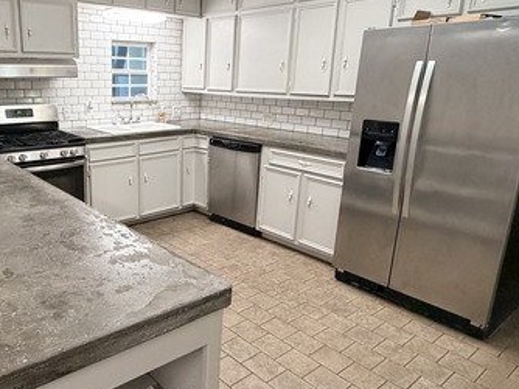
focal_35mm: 28
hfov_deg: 61.2
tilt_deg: -14.2
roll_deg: +0.3
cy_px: 177
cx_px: 155
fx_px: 420
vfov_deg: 49.6
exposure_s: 1/60
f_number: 2.2
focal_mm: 2.22
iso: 400
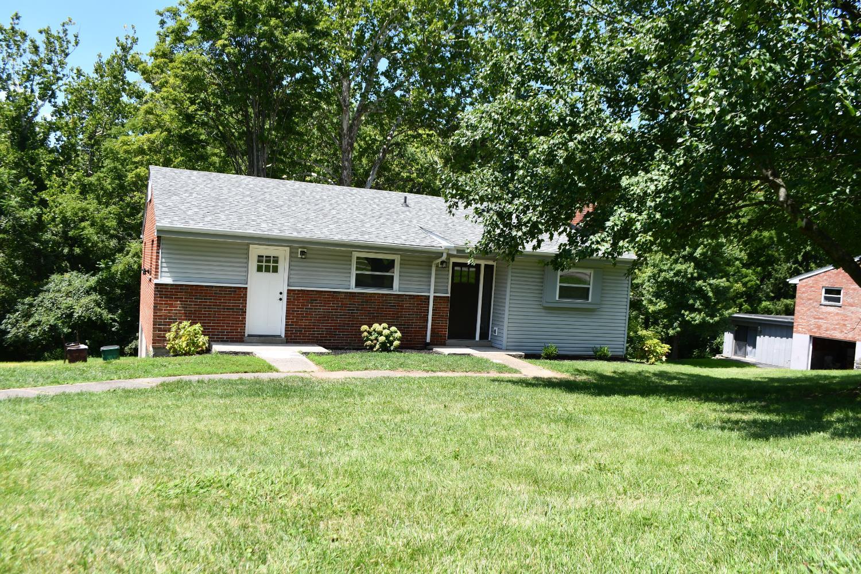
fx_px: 646
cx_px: 430
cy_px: 287
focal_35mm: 27
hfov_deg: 67.4
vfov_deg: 47.9
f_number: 8
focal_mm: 18
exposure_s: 1/250
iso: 125
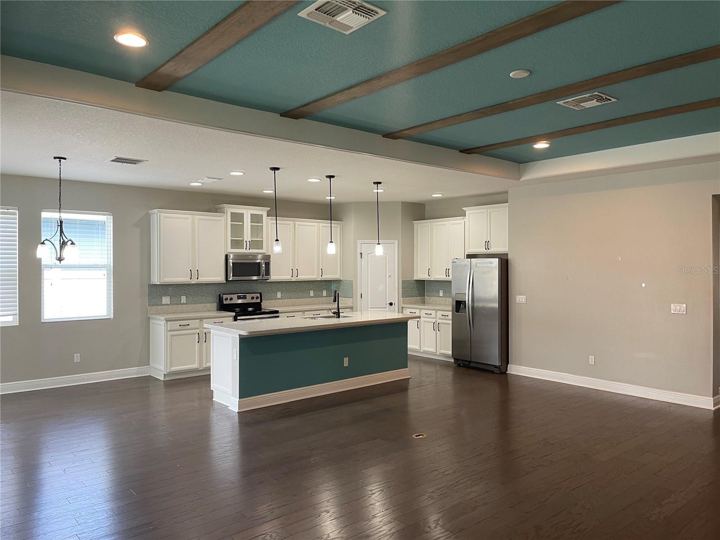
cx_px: 360
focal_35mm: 25
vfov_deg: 54.9
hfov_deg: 69.4
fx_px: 520
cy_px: 270
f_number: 1.6
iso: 100
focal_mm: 5.1
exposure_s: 1/60
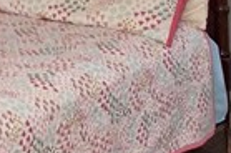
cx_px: -248
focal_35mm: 129
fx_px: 825
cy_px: -213
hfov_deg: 13.4
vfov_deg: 9.4
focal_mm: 11
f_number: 4.5
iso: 800
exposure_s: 1/160
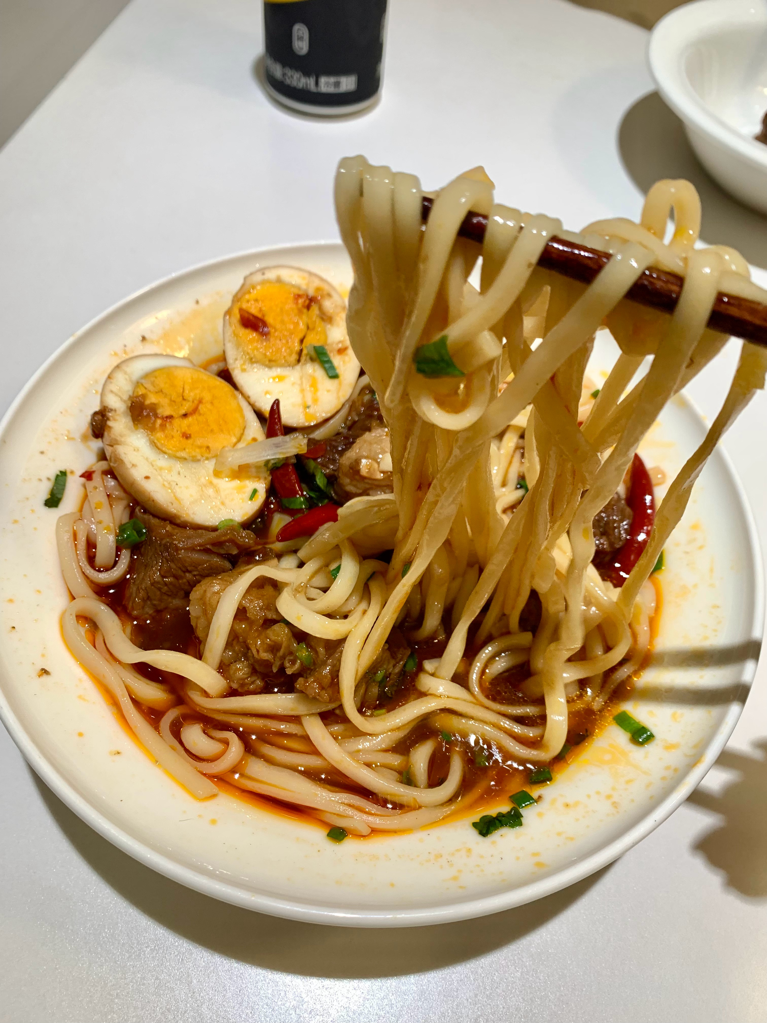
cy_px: 512
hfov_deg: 53.1
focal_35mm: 26
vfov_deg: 67.3
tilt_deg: -55.2
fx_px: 768
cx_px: 384
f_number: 1.8
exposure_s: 1/121
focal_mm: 4.25
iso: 80
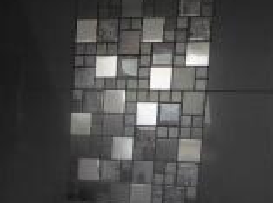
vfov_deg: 14.7
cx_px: 48
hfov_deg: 20.8
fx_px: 732
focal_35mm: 93
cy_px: 311
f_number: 3.3
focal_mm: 4.3
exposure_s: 1/125
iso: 125
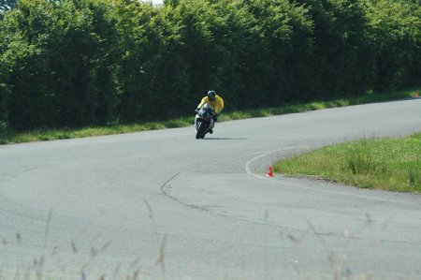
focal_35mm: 315
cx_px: 210
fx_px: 3680
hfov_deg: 6.5
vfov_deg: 4.4
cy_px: 140
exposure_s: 1/800
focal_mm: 210
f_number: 7.1
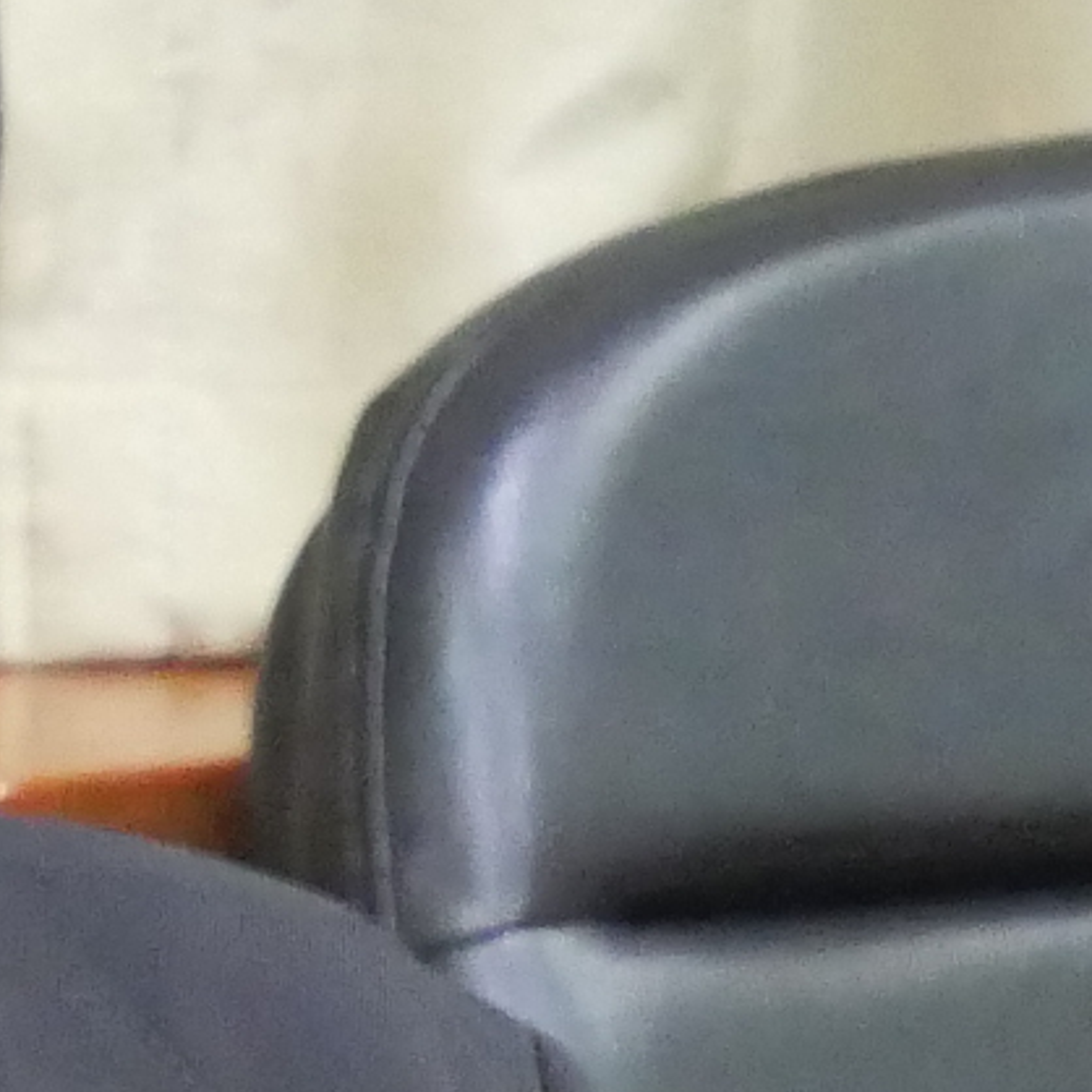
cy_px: 1082
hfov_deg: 1.9
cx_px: -888
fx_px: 33406
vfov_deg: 1.9
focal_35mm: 936
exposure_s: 1/15
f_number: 5.6
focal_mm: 60
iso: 3200
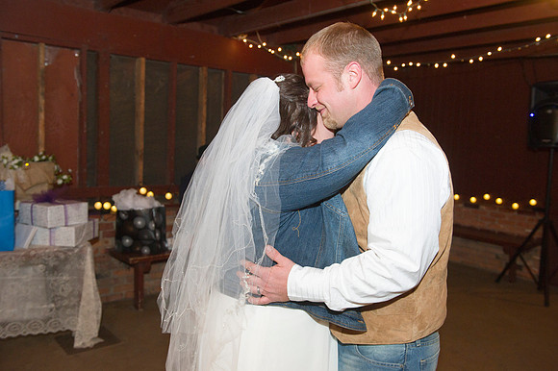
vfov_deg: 41.1
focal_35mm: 32
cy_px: 186
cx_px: 279
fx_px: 496
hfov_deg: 58.7
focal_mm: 32
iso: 1250
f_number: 4.5
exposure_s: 1/80
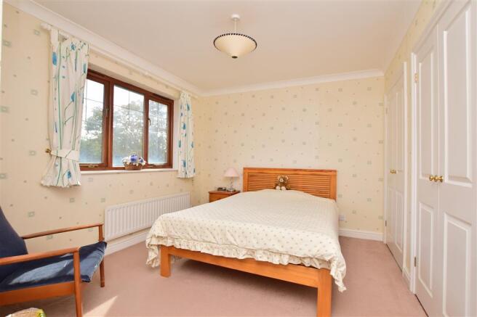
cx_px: 238
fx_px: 199
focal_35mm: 15
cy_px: 158
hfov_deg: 100.4
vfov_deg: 77.3
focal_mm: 10
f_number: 6.3
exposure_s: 1/160
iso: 200
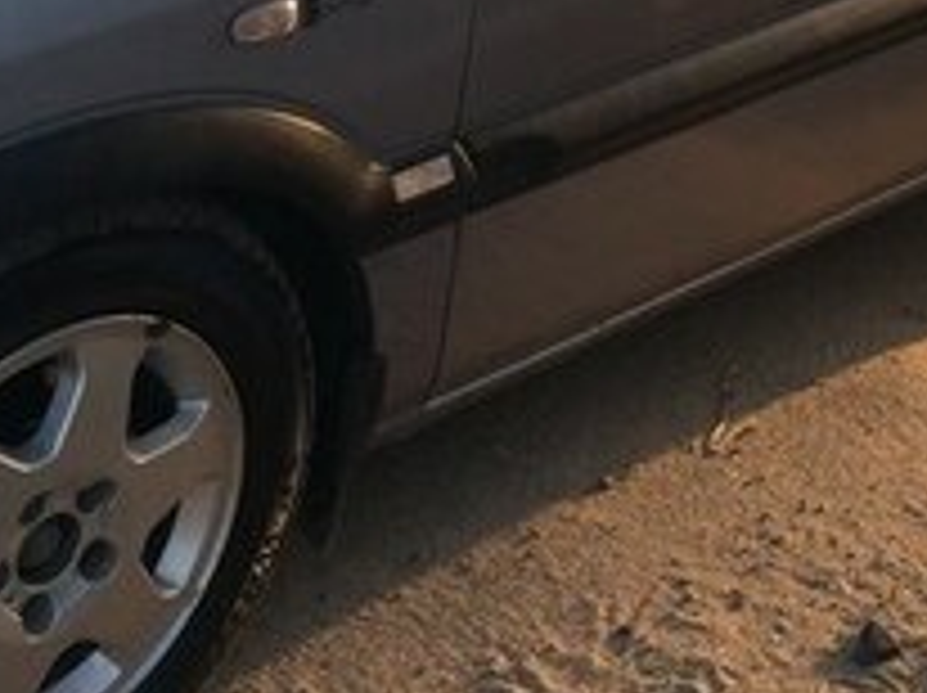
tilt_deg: -20.6
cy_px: -236
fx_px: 2488
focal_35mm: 93
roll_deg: -3.1
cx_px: 572
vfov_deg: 15.1
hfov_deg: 21.1
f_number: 2.2
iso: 32
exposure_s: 1/366
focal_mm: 4.15
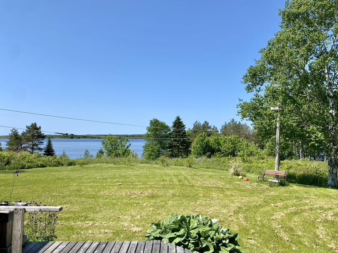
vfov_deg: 53.1
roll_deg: -1.0
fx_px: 254
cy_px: 126
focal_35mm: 26
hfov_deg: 67.3
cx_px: 169
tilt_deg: +2.2
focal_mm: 4.25
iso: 32
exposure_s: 1/2688
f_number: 1.8
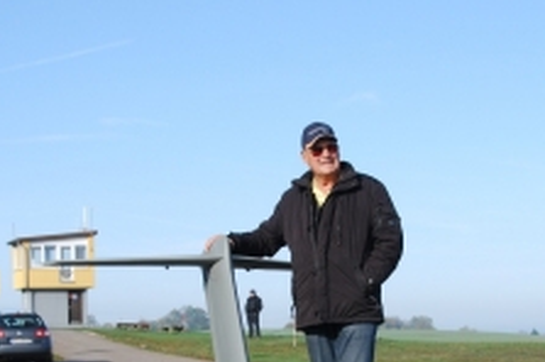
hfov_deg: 21.0
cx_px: 301
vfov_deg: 13.9
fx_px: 1466
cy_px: 328
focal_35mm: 97
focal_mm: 32
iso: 100
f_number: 7.1
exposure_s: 1/200
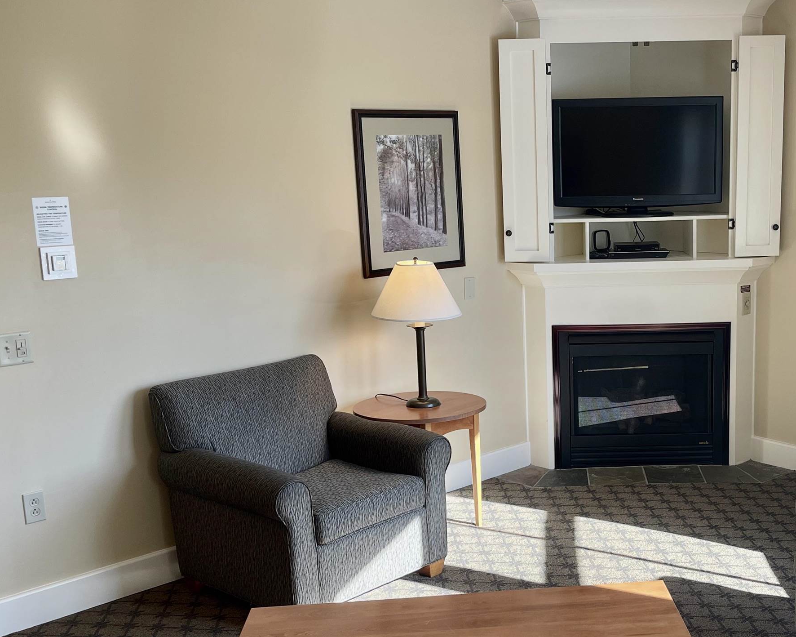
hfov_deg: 41.1
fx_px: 1036
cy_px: 351
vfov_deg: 34.1
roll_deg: +0.7
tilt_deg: -11.1
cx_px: 566
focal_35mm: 44
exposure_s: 1/121
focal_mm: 5.1
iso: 32
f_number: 1.6
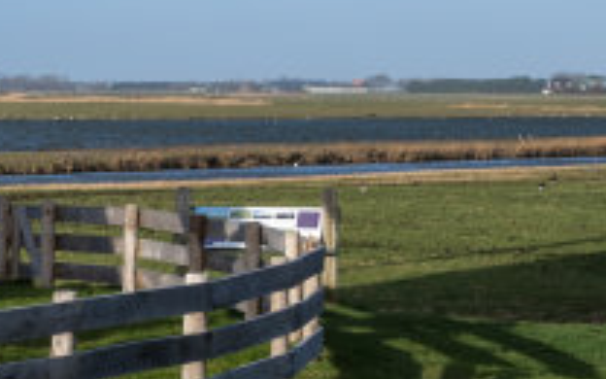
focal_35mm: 144
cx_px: -248
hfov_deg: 13.8
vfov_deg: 9.0
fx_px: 2378
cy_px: -3
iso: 100
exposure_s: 1/80
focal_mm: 48
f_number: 16
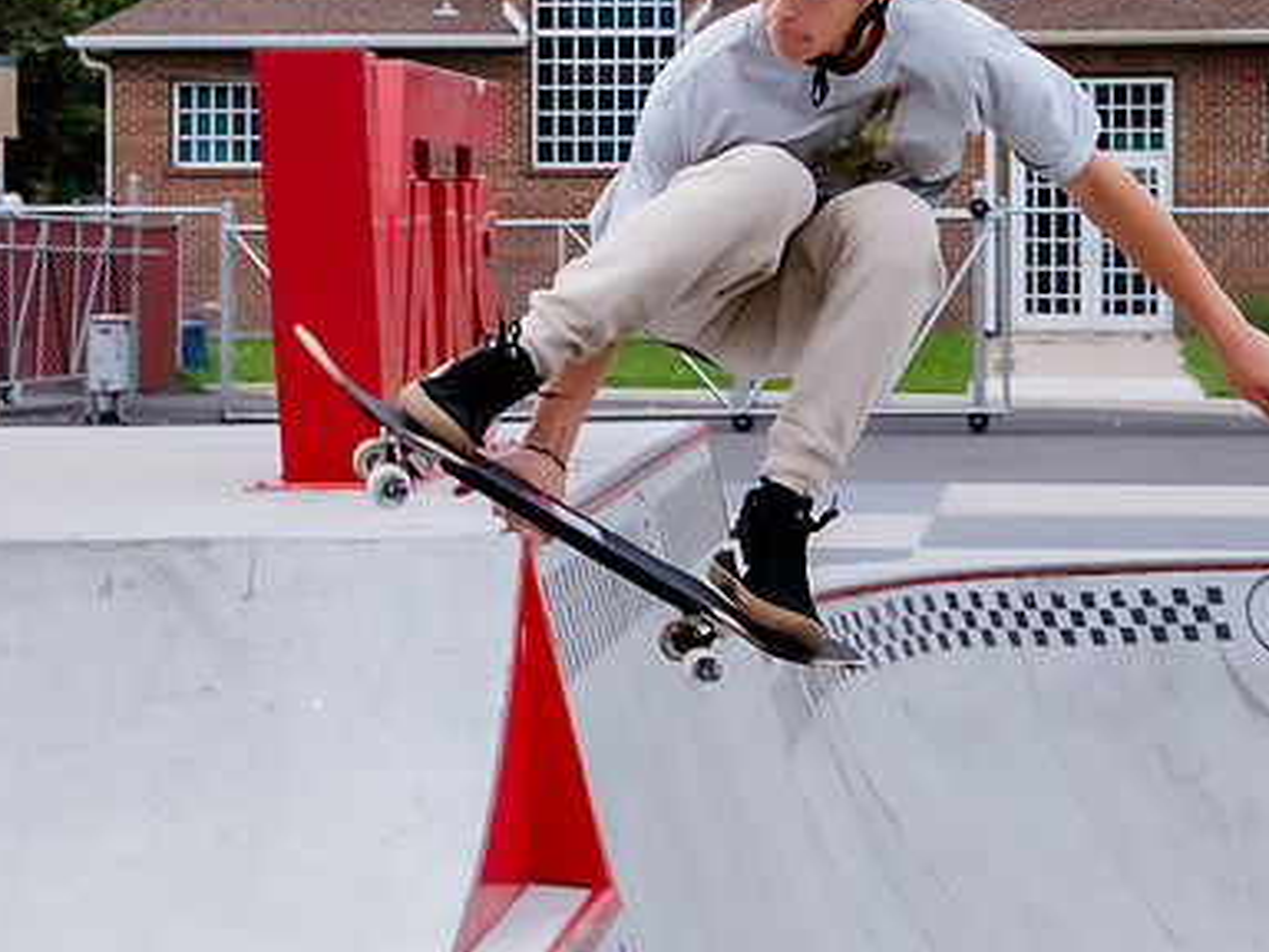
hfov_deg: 14.1
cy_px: 160
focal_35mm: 139
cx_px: 243
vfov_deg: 10.6
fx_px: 5096
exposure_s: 1/400
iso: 2500
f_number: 9
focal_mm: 50
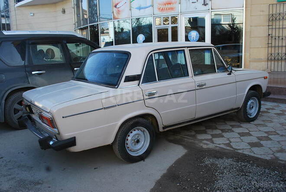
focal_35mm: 33
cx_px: 143
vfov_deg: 40.1
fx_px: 263
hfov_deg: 57.2
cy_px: 96
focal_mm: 22
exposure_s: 1/125
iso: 180
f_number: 5.6
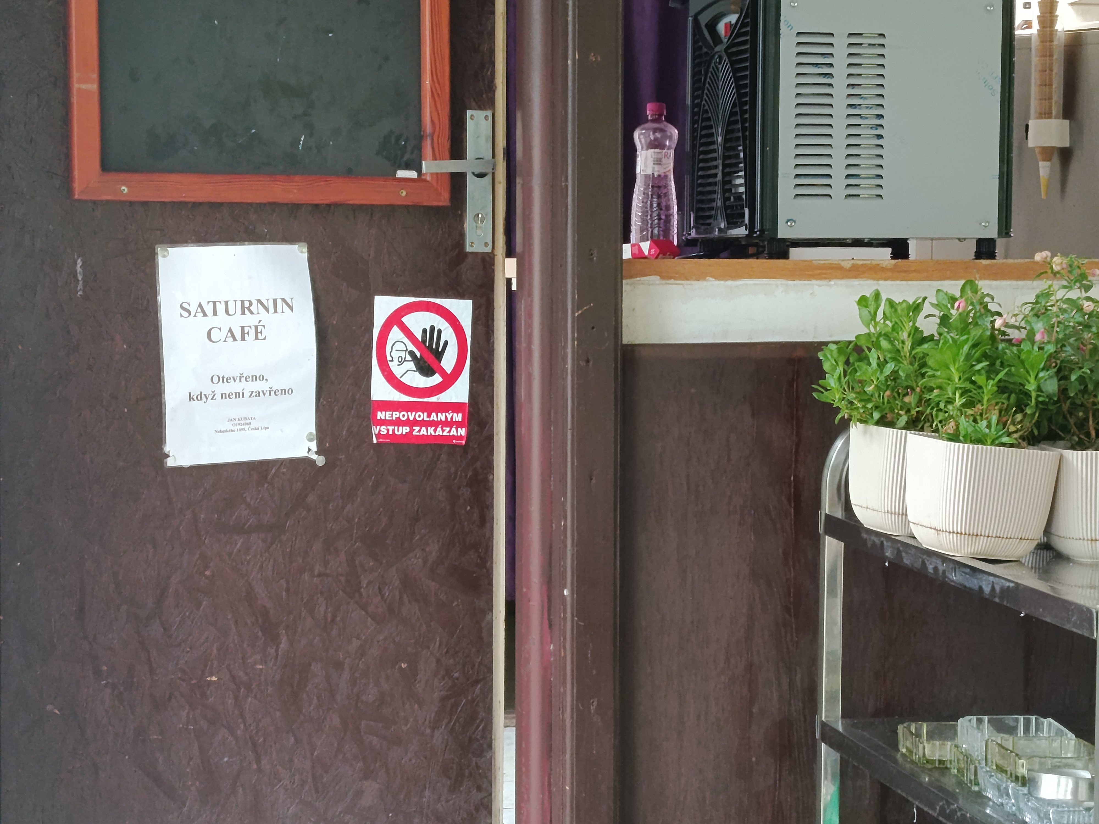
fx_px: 2286
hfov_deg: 27.0
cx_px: 550
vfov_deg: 20.4
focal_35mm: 72
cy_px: 412
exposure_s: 1/33.3
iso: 1007
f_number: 1.7
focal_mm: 5.24
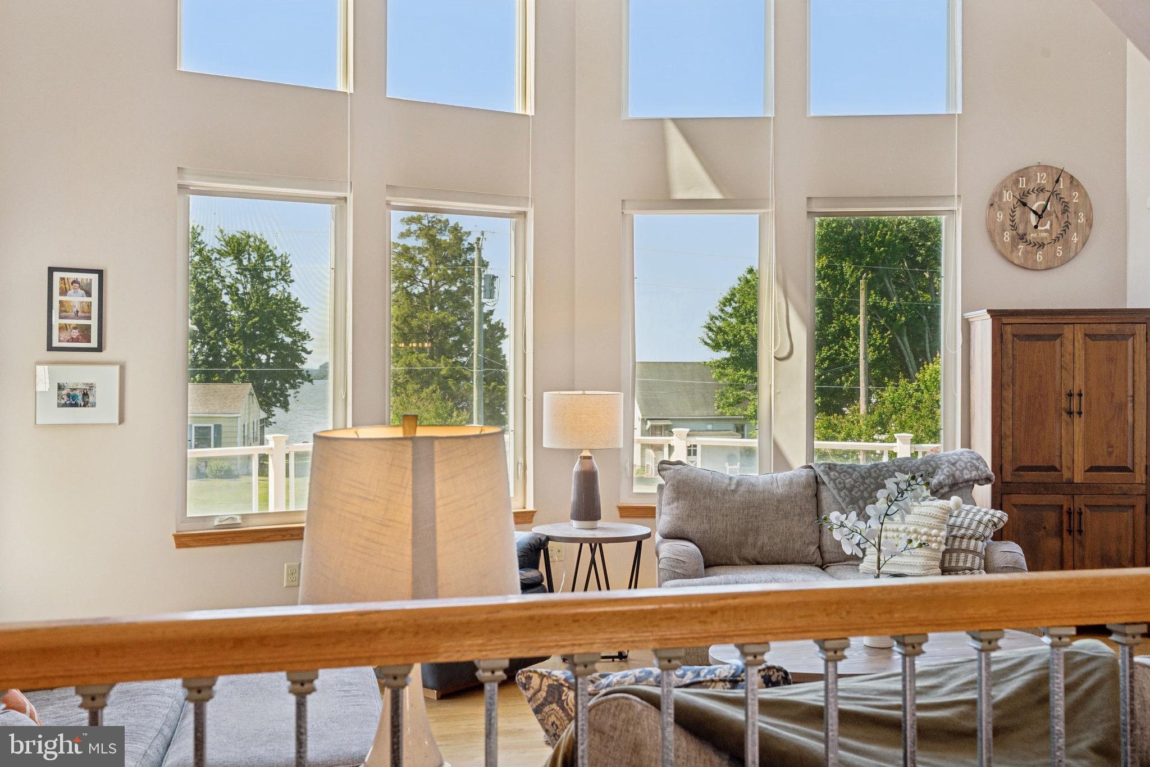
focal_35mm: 35
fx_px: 1118
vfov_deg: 37.8
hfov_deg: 54.4
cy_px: 384
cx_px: 575
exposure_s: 1/200
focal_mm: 35
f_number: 8
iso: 500
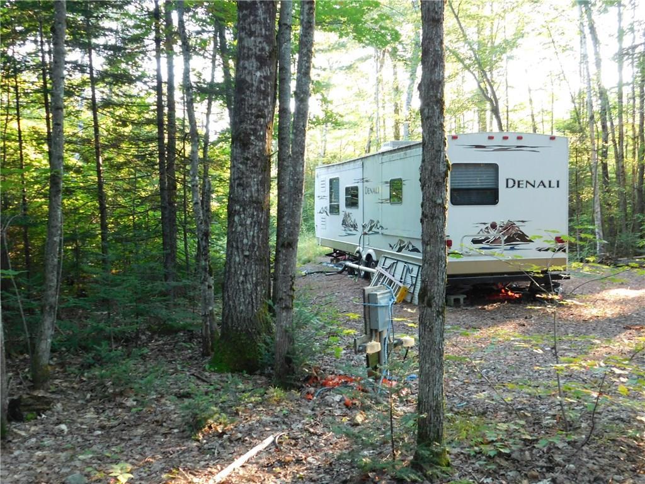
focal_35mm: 36
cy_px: 242
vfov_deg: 39.7
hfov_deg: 51.4
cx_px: 322
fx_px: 671
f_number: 3.5
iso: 400
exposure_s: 1/25
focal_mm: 6.3
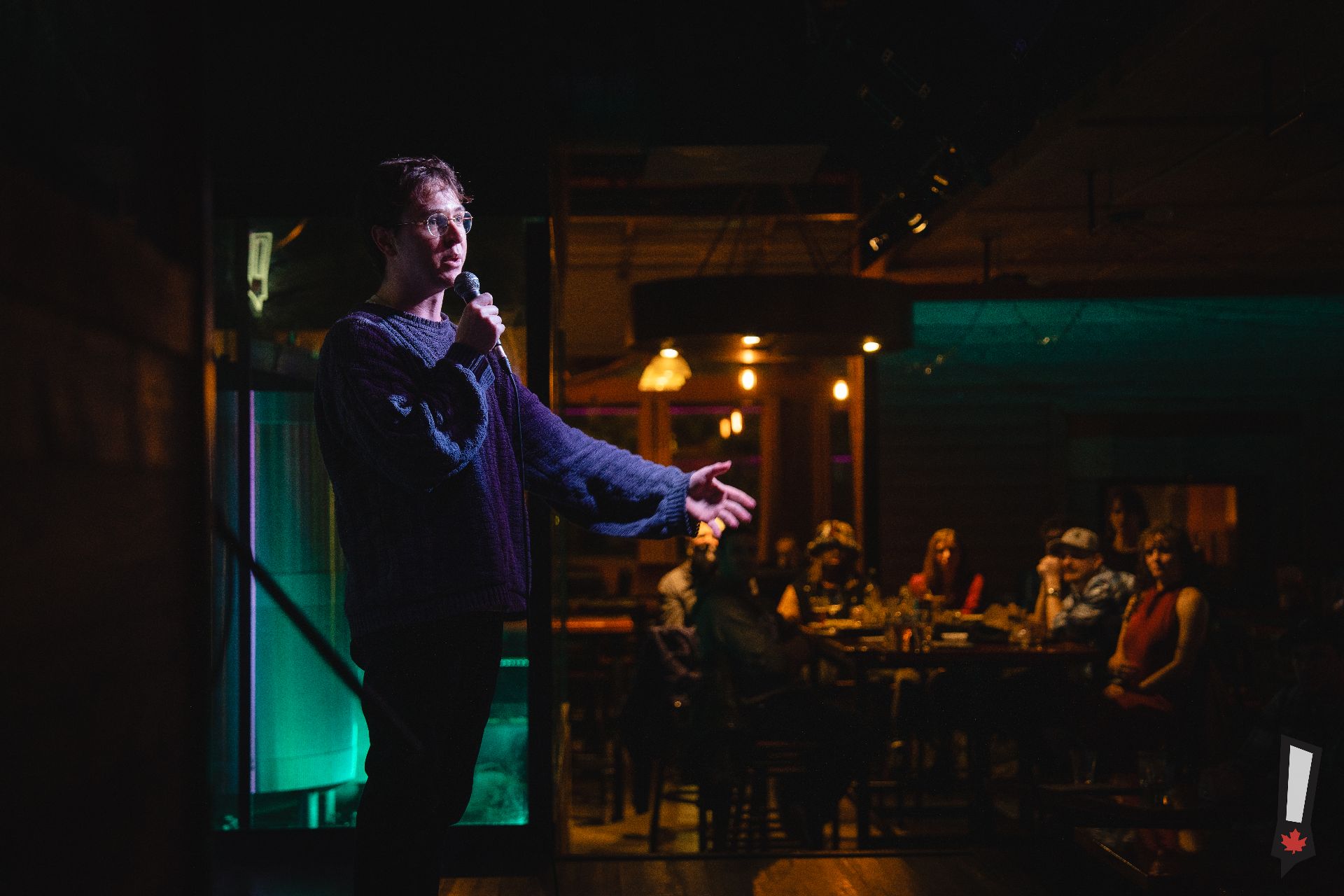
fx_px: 2613
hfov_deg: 28.8
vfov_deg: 19.5
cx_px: 672
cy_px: 448
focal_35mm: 70
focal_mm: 70
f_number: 2.8
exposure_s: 1/160
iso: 1250
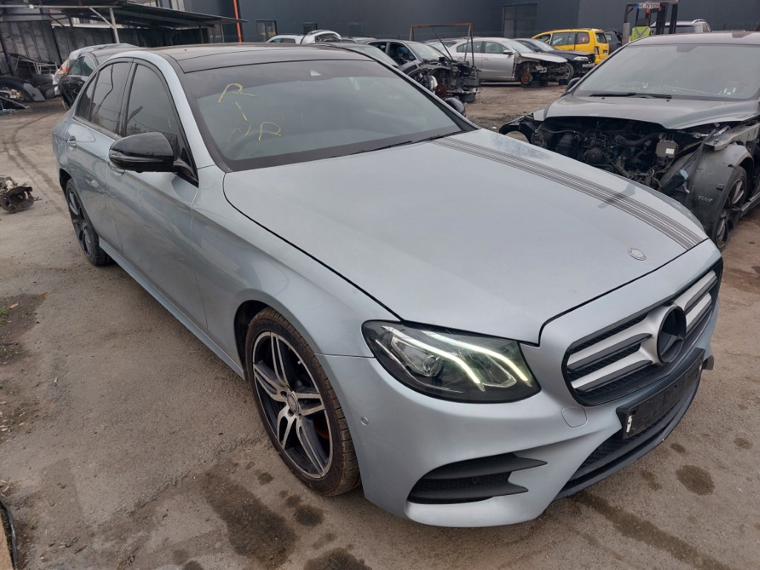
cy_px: 285
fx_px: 527
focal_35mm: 24
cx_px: 380
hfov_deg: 71.6
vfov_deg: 56.8
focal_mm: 5.23
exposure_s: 1/113
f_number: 1.8
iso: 25
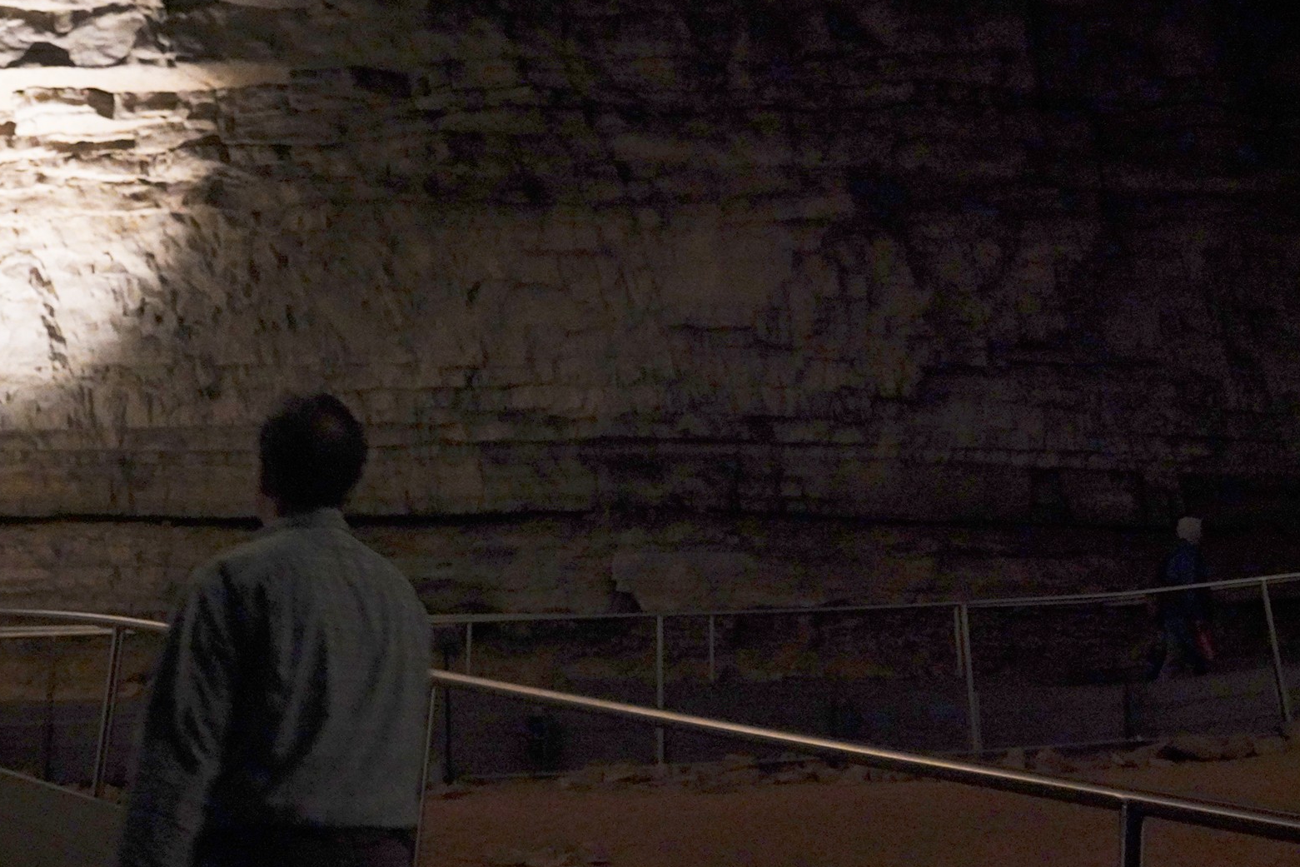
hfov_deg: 47.1
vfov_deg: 32.5
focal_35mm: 41
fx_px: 1481
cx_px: 781
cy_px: 332
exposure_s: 1/60
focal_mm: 32
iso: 12800
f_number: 5.6
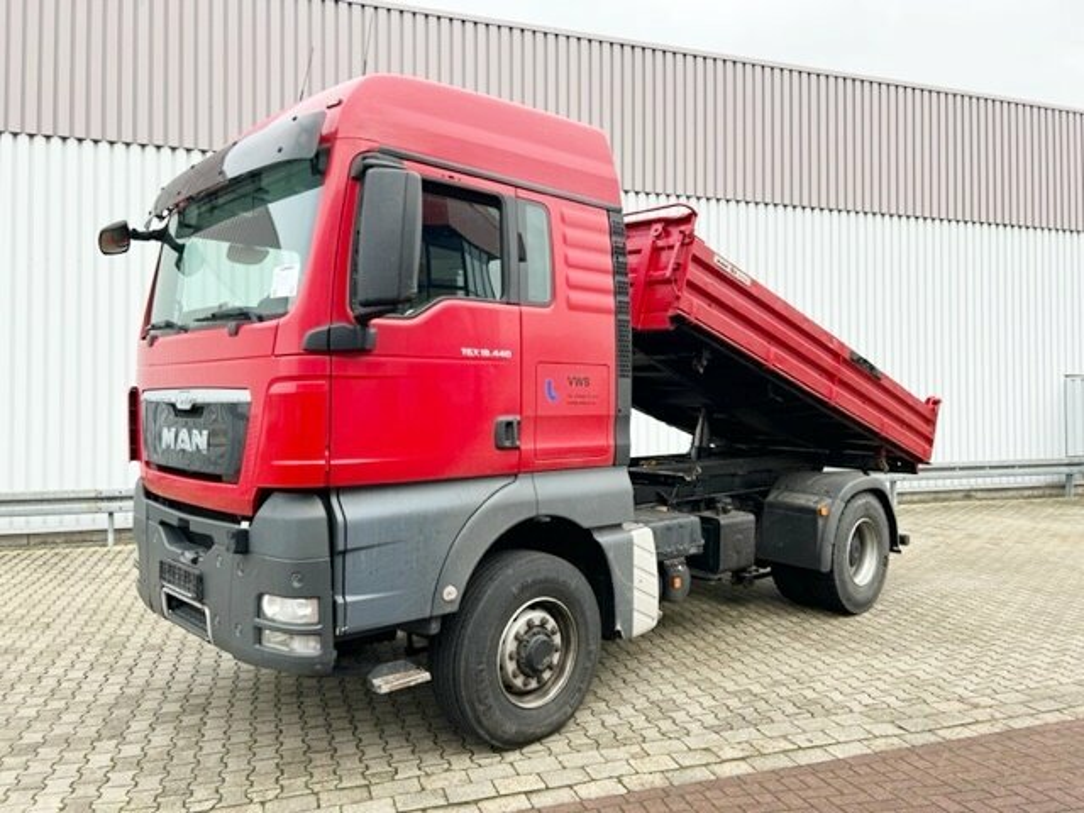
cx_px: 542
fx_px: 814
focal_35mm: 26
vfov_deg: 53.1
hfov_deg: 67.3
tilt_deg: +0.8
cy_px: 406
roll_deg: -0.2
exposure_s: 1/231
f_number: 1.5
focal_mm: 5.7
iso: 40
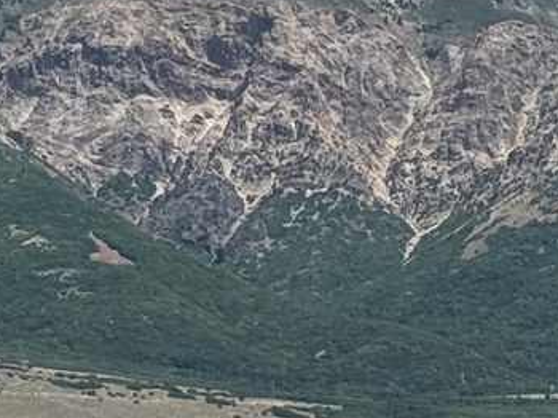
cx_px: -392
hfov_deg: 6.9
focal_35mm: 281
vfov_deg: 5.3
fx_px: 4527
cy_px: 35
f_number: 1.78
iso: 80
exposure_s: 1/6536
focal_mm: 6.76
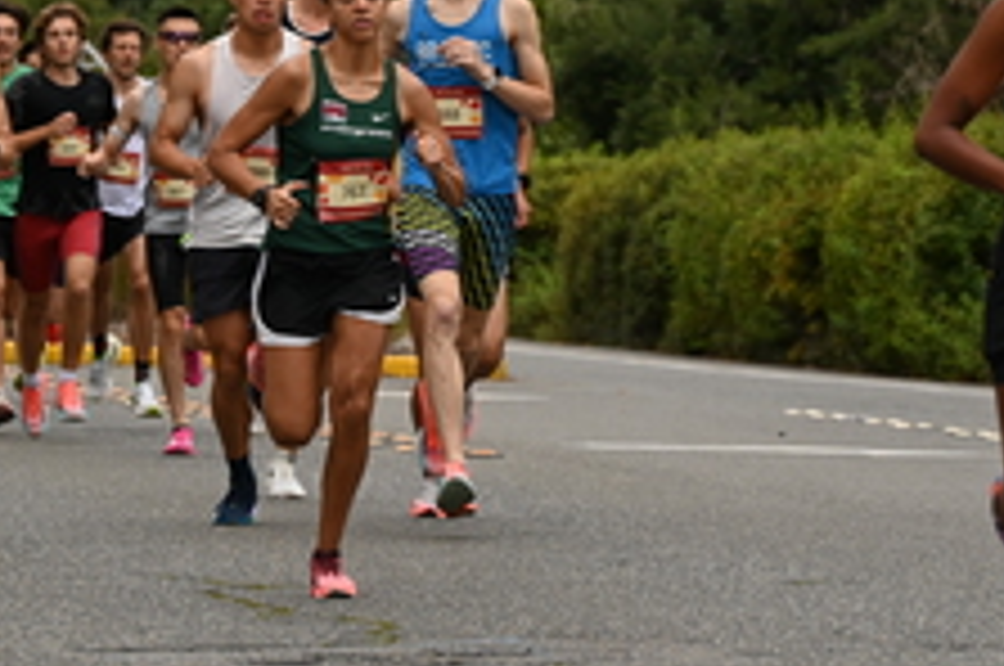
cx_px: 342
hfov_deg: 6.0
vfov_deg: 4.0
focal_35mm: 346
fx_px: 9636
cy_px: -29
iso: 560
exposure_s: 1/250
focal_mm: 140
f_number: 6.3
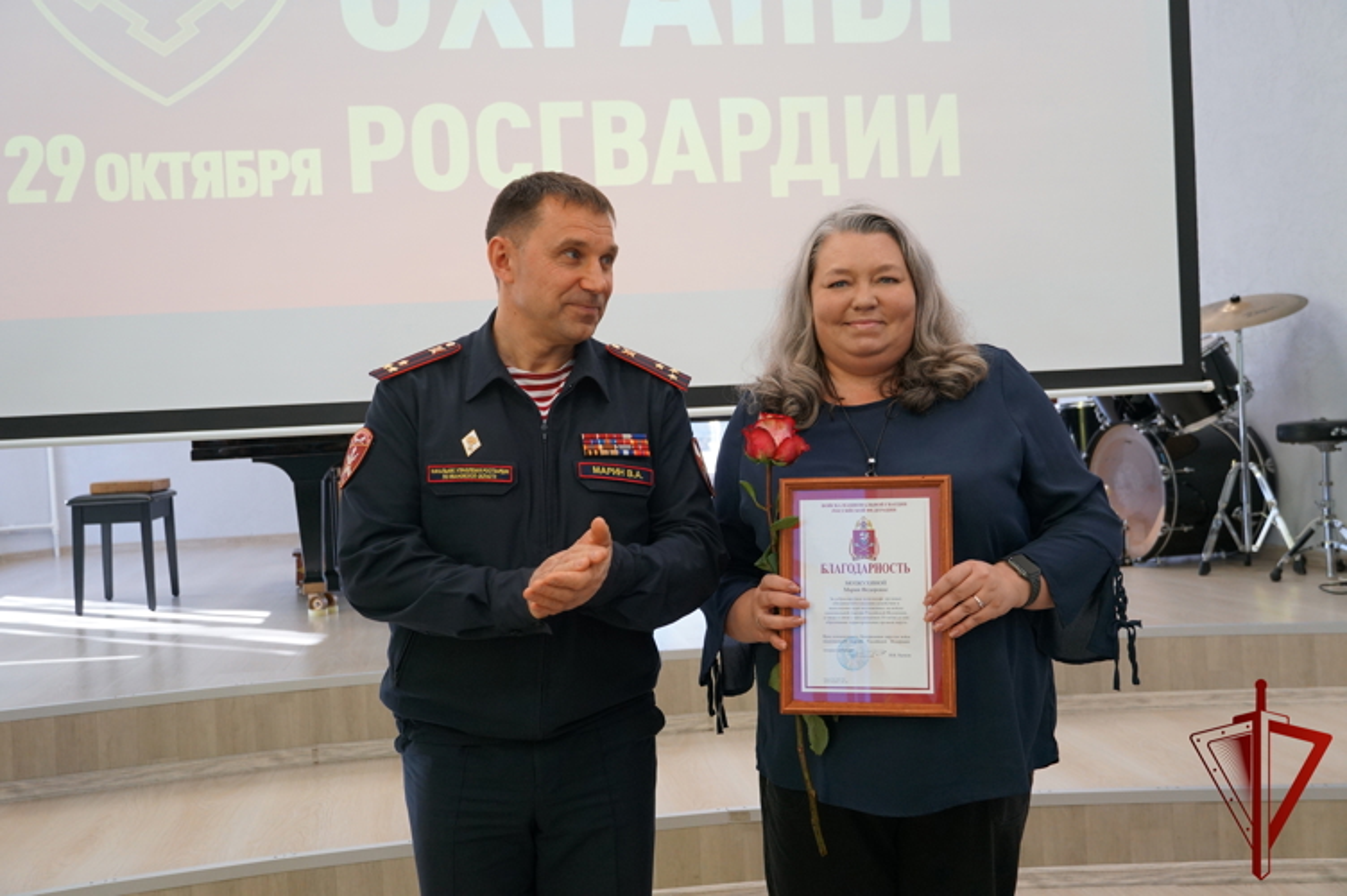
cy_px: 448
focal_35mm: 38
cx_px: 674
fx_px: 1402
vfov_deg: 35.4
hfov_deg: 51.3
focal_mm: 25
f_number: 4
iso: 1000
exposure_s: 1/160
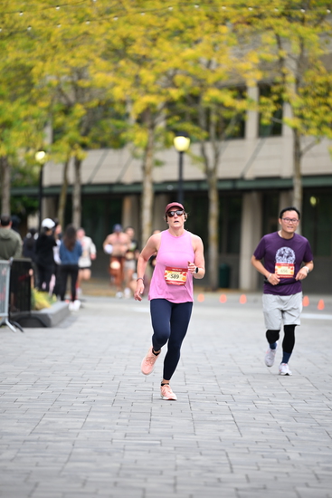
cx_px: 166
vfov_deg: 10.3
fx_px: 2765
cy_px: 249
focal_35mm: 200
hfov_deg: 6.9
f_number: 2.8
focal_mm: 200
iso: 640
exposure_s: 1/1600
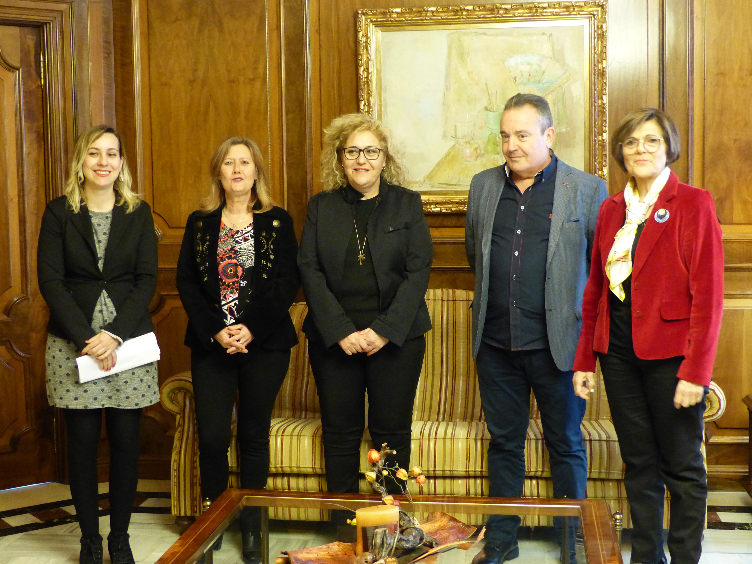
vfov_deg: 28.0
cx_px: 376
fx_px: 1130
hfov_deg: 36.8
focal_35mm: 52
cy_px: 282
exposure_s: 1/15
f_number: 2.8
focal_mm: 9.4
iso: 640
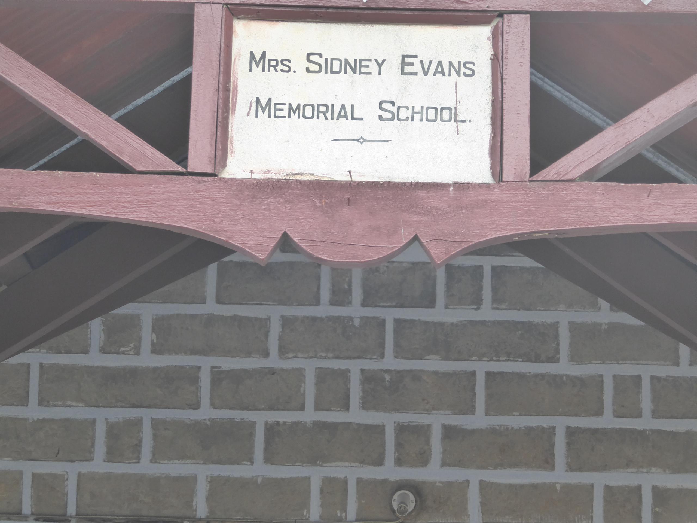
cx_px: 348
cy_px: 262
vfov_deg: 6.2
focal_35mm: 238
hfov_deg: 8.3
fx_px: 4792
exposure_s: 1/80
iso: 400
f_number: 5.6
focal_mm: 38.4
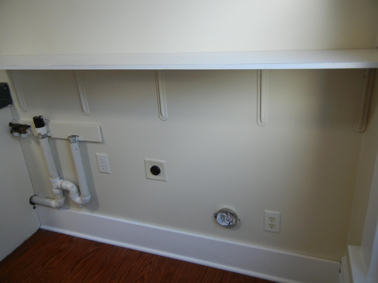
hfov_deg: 60.0
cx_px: 189
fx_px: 328
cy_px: 142
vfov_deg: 46.8
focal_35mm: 30
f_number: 3.5
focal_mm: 5.4
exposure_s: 1/30
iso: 253
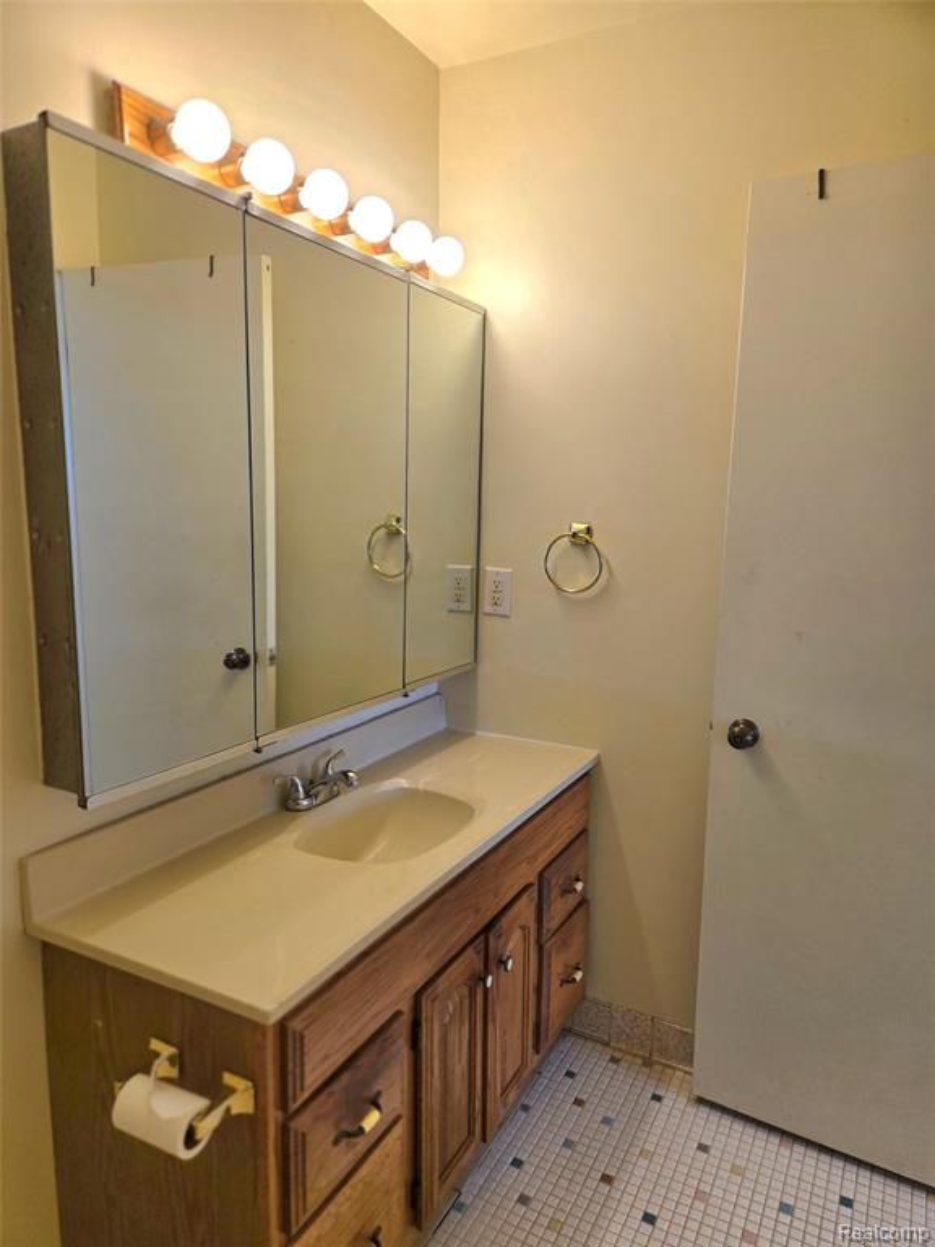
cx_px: 468
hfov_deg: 58.9
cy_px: 624
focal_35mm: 23
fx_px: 828
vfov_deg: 73.9
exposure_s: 1/120
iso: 64
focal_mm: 5.4
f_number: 1.8
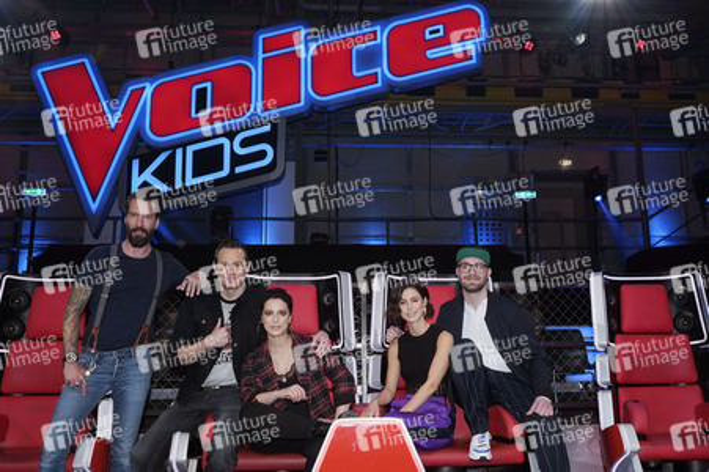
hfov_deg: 65.5
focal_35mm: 28
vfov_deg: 46.3
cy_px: 236
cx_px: 354
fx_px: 551
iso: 640
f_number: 8
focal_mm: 28
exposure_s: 1/60
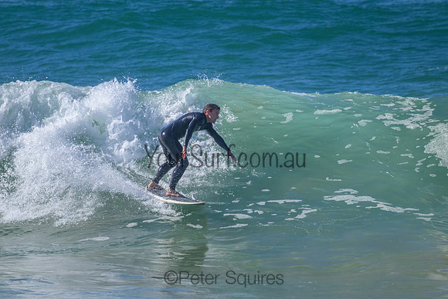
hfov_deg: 2.6
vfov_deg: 1.7
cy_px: 150
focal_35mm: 800
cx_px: 224
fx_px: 9957
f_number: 11
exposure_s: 1/2000
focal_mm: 800
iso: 1250
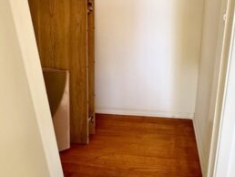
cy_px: 47
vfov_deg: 51.1
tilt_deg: -16.6
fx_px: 177
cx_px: 148
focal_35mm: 26
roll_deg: -0.3
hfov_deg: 66.2
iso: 320
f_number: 2.2
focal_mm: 2.22
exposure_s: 1/120
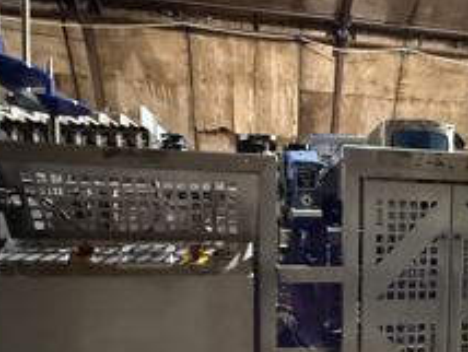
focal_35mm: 34
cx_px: 361
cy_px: 280
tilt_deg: -4.5
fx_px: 460
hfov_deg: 51.2
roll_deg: -0.9
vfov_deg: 40.2
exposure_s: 1/25
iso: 1600
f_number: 2.2
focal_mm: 2.22
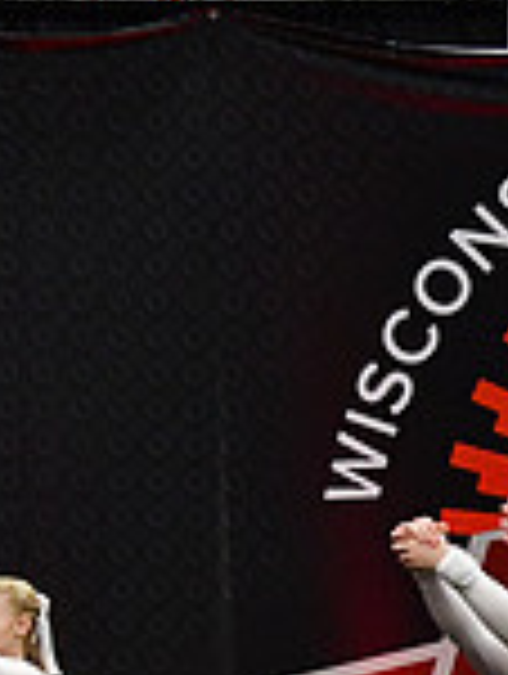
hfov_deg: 3.8
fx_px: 7610
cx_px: 1272
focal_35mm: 390
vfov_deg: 5.1
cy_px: 857
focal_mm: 70
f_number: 4
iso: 4000
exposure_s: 1/500
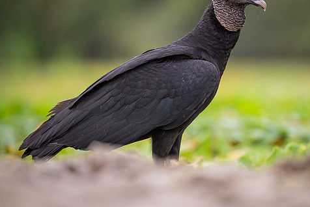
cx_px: 195
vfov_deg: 2.5
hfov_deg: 3.7
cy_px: 85
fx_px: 4773
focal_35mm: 554
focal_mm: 400
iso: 1600
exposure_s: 1/500
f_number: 4.5
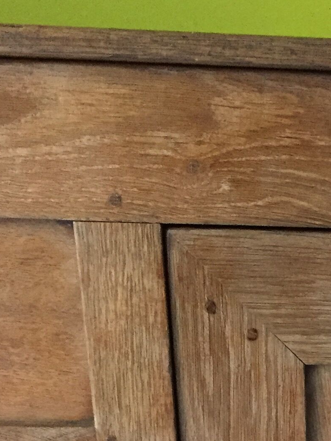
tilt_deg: -19.7
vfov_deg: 19.8
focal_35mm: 90
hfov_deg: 15.2
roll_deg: -0.6
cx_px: 488
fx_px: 1147
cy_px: 596
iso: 250
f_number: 2.2
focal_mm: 4.15
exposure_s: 1/25
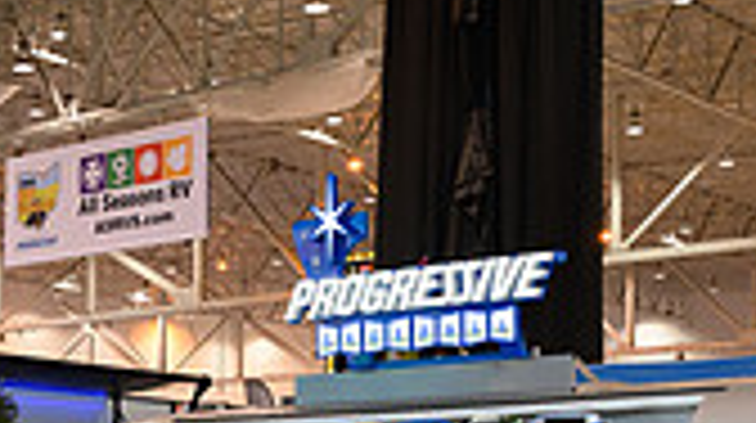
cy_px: 547
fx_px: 1742
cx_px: 184
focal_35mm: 87
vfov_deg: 13.4
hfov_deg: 24.2
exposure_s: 1/200
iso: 1600
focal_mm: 24
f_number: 6.3
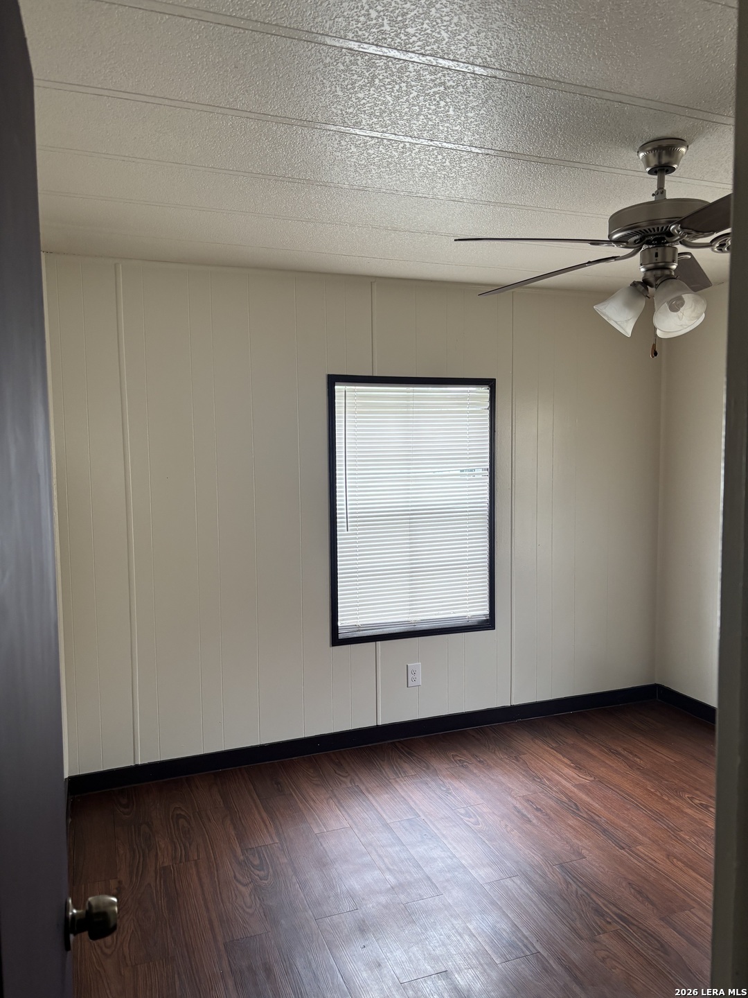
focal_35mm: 26
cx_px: 374
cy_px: 499
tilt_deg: -4.3
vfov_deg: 67.3
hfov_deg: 53.1
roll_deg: -0.1
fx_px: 749
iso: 125
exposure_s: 1/88
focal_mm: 5.96
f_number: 1.6
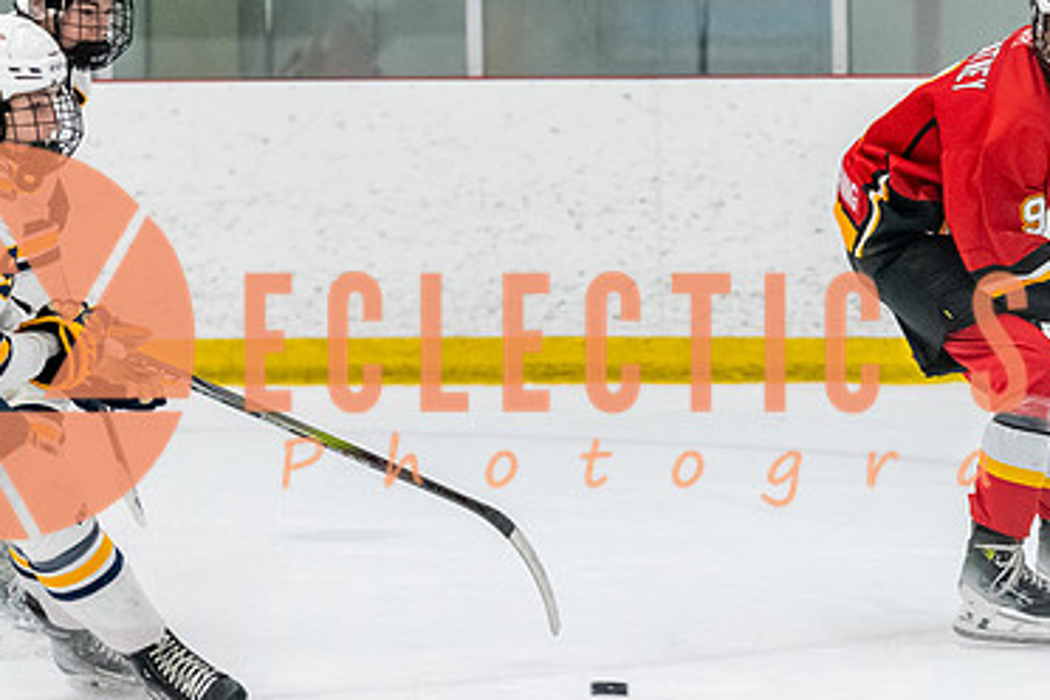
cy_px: 441
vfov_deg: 5.1
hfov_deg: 7.6
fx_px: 7845
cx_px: 1162
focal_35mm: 269
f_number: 2.8
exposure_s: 1/800
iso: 3200
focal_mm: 100
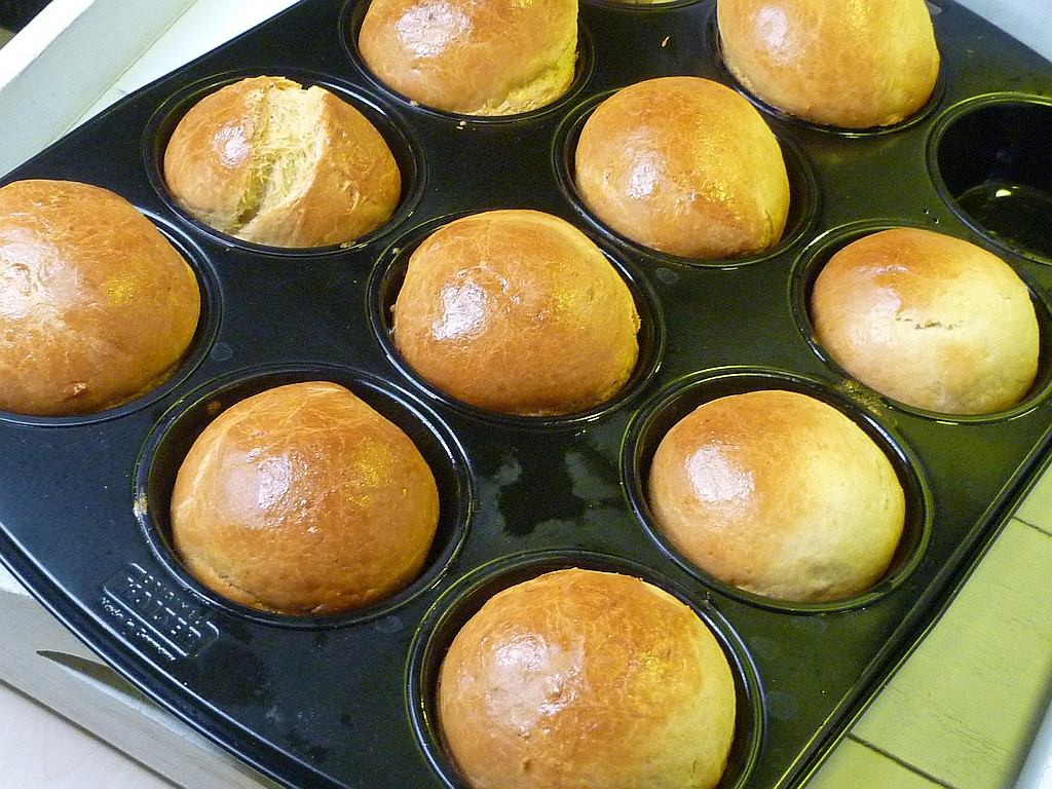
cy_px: 394
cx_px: 526
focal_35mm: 54
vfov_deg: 27.0
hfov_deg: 35.5
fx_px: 1641
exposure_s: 1/30
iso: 400
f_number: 2.8
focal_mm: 5.5
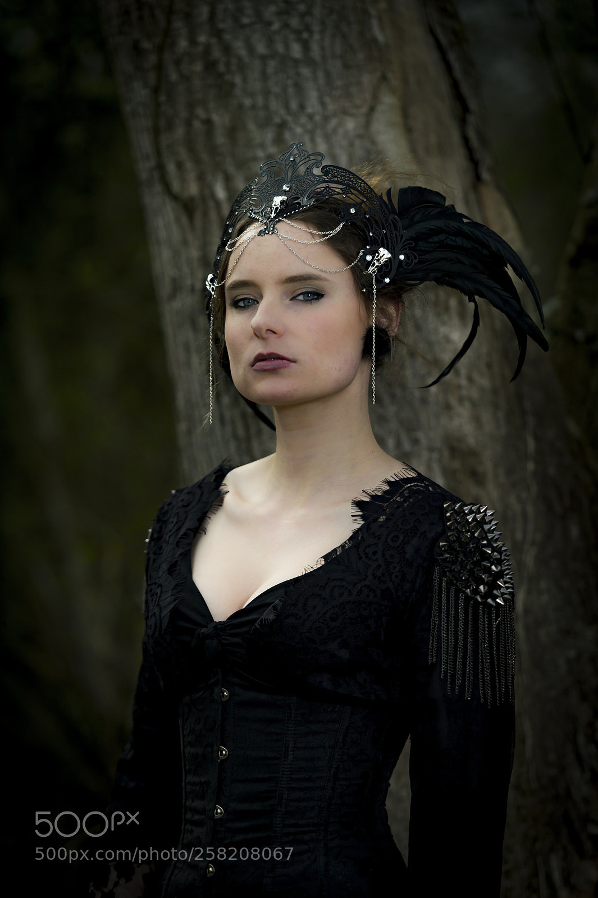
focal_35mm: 165
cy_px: 449
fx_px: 4115
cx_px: 299
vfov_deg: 12.5
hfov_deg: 8.3
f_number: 2.8
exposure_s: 1/125
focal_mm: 165
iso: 250
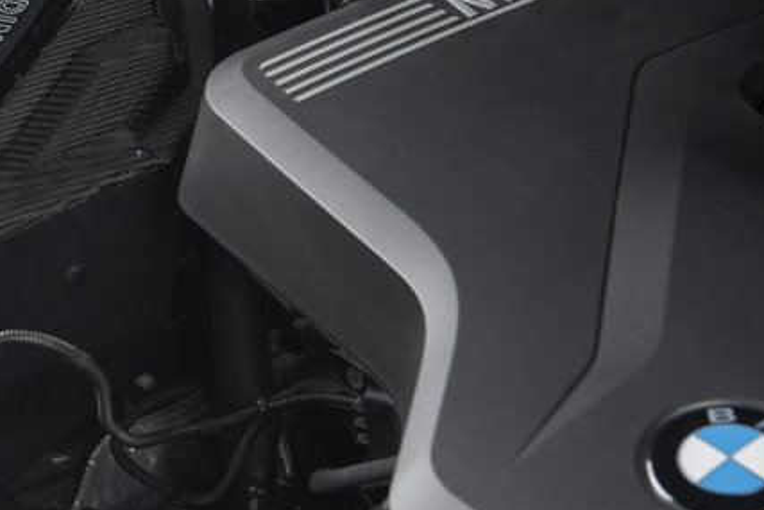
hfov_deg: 19.6
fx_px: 2187
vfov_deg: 13.3
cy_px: 206
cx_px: 129
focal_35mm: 103
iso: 100
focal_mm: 55
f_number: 5.6
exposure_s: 1/125
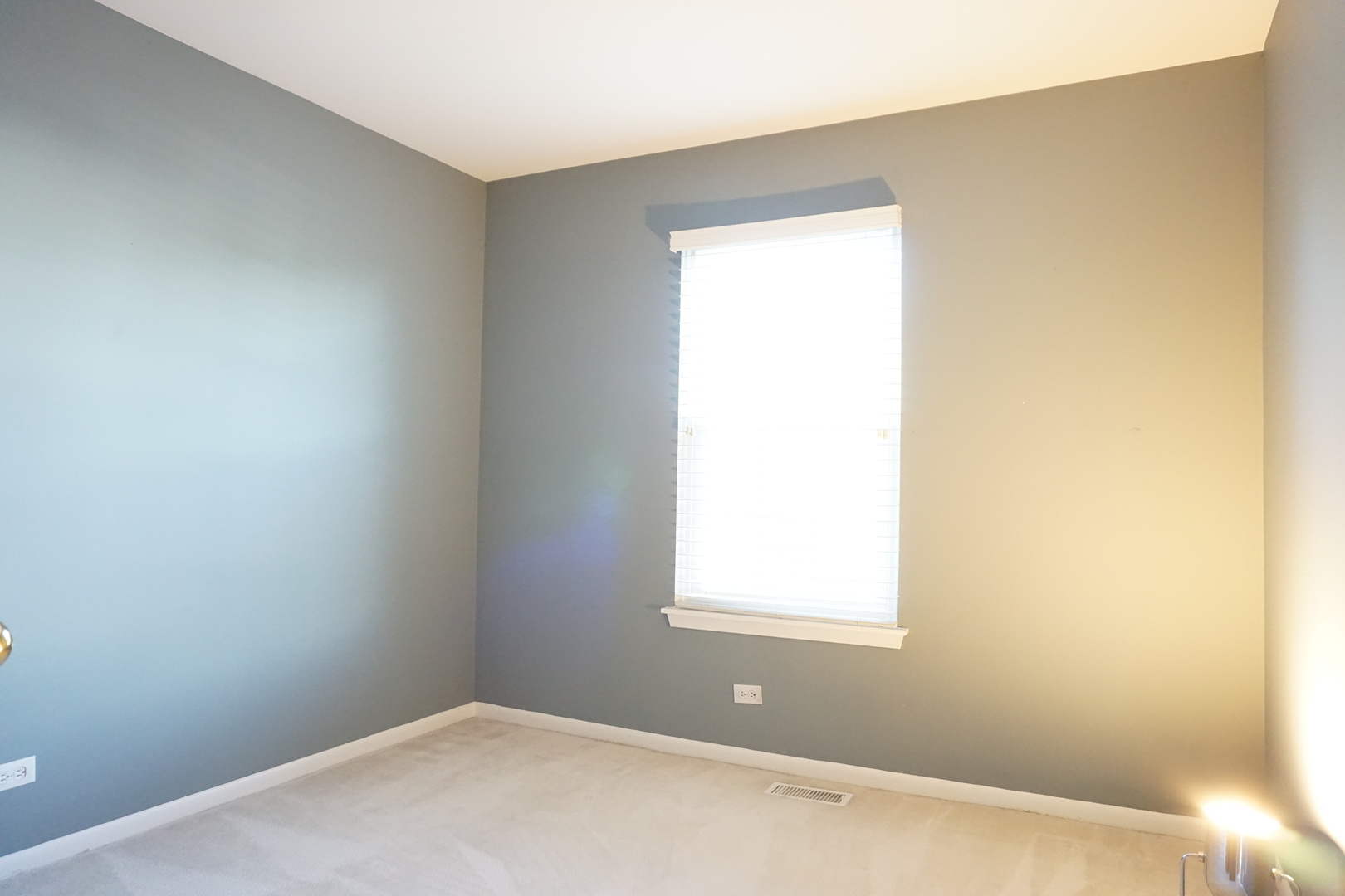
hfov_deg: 73.7
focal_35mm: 24
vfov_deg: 53.1
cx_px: 672
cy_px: 448
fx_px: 897
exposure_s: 1/40
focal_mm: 16
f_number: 4.5
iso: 3200
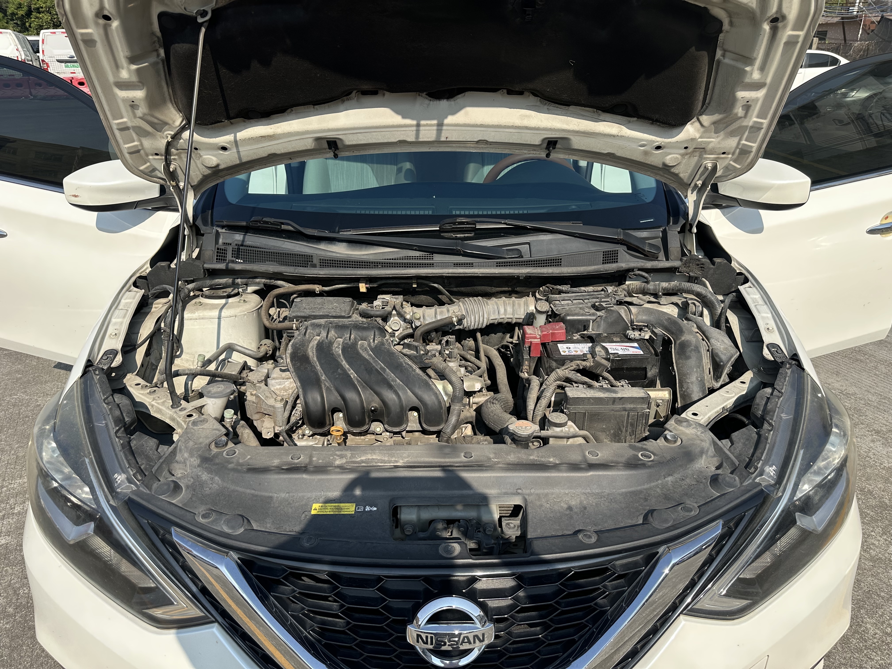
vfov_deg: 56.8
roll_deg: +0.4
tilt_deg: -23.8
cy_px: 334
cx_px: 446
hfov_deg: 71.6
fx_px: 618
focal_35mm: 24
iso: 80
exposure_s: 1/3356
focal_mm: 6.86
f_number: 1.78
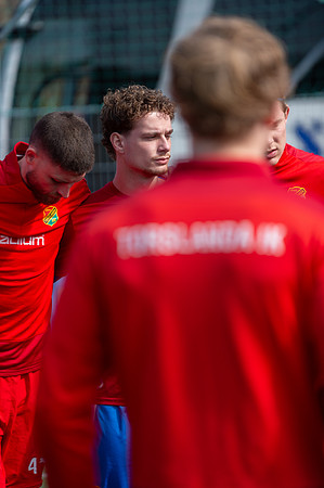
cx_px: 162
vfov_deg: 11.8
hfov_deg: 7.8
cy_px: 244
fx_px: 2368
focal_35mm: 175
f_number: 3.2
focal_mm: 175
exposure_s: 1/1600
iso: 220
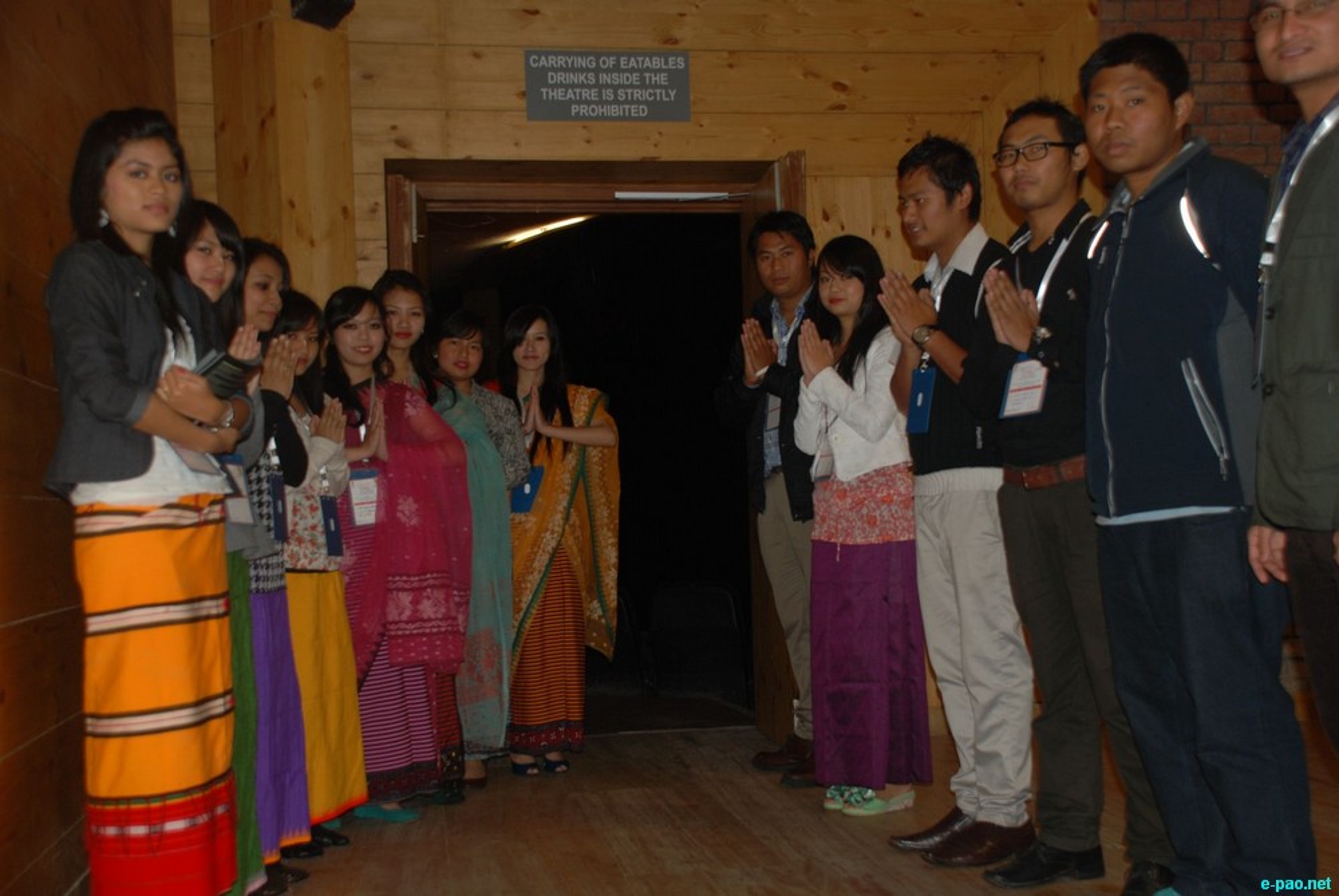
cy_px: 448
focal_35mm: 46
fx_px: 1731
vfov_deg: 29.0
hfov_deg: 42.3
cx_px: 670
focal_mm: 31
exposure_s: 1/60
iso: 200
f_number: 4.2
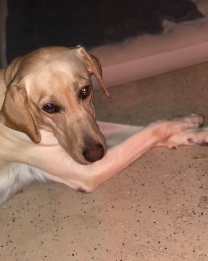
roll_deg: +10.8
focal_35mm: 59
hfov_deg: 25.8
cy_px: 119
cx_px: 112
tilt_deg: -37.5
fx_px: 455
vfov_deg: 32.0
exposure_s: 1/30
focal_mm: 6
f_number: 2.4
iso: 125
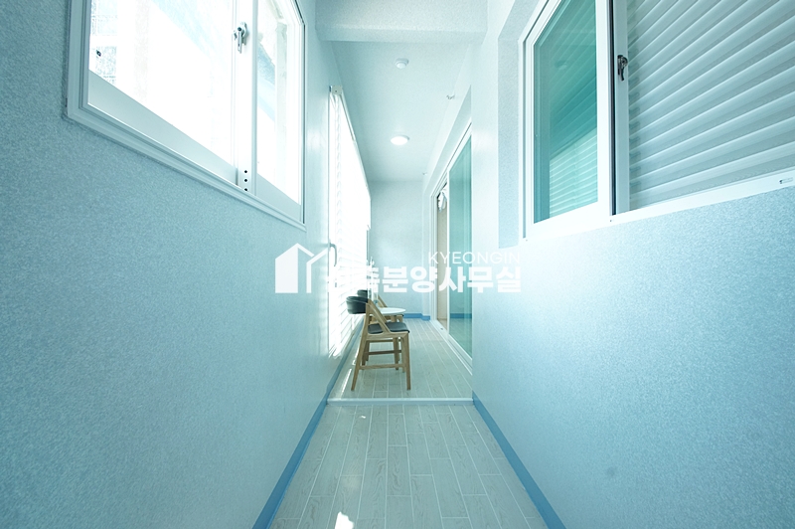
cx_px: 398
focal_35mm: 15
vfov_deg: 77.2
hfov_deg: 100.4
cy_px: 264
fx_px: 331
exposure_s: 1/20
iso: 800
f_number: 9
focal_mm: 10
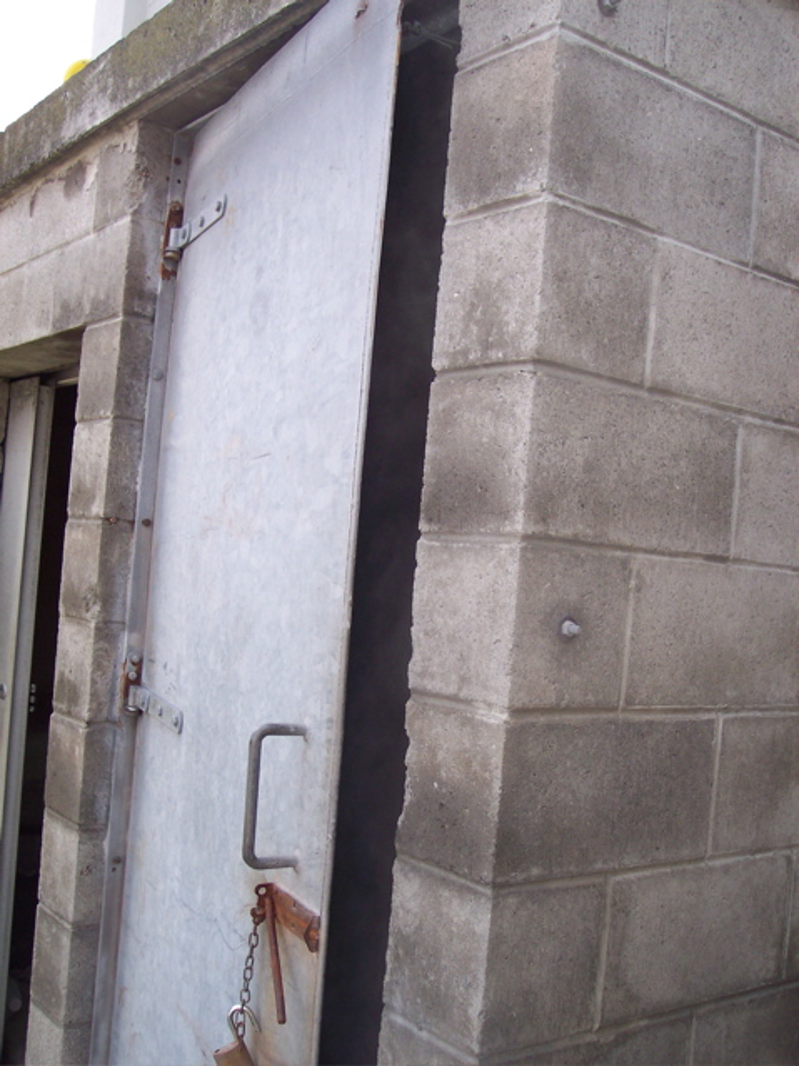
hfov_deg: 37.7
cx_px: 400
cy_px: 533
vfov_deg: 49.0
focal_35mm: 38
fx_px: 1170
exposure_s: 1/700
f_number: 2.8
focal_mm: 8
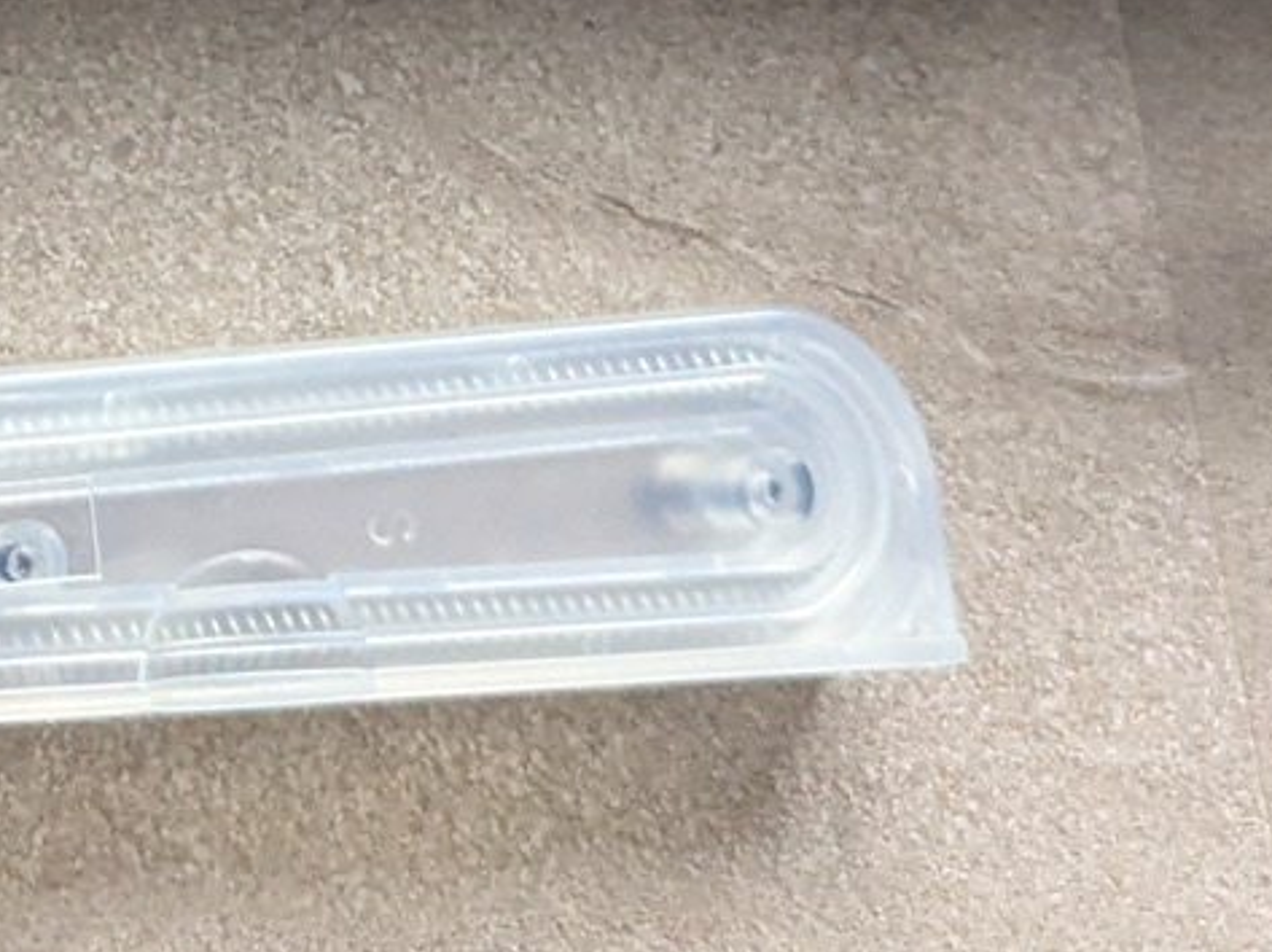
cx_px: -538
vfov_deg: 10.8
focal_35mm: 130
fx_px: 4773
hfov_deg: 14.3
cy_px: -697
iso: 1340
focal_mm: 6.81
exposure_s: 1/196
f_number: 1.85
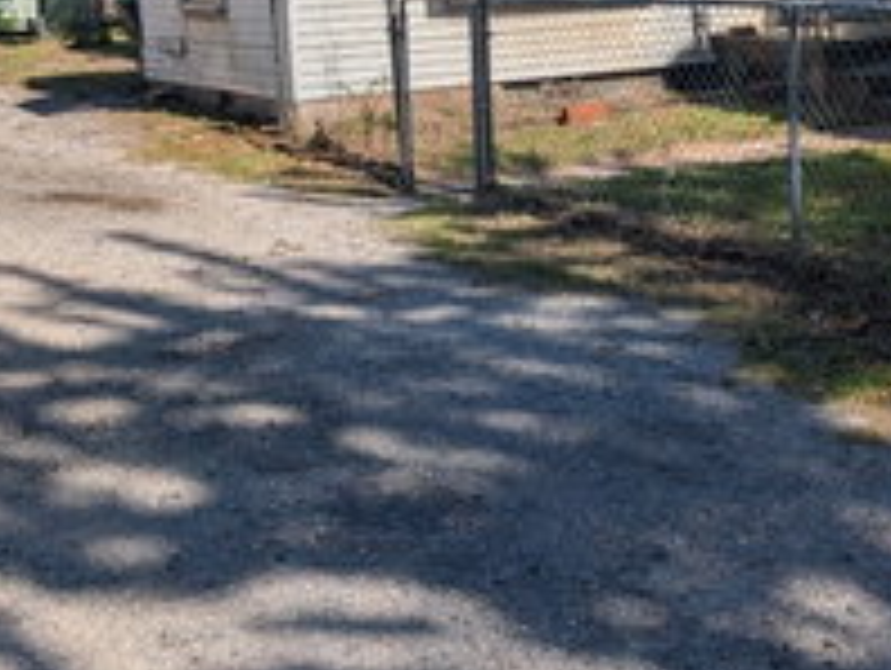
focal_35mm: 62
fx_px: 1598
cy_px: 79
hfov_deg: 31.1
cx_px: 522
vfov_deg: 23.1
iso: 22
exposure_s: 1/1706
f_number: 1.68
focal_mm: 6.9
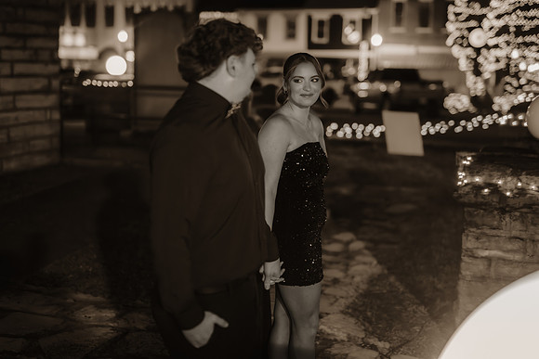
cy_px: 180
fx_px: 749
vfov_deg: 27.0
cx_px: 270
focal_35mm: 50
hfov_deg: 39.6
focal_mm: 50
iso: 2500
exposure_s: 1/250
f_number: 1.4
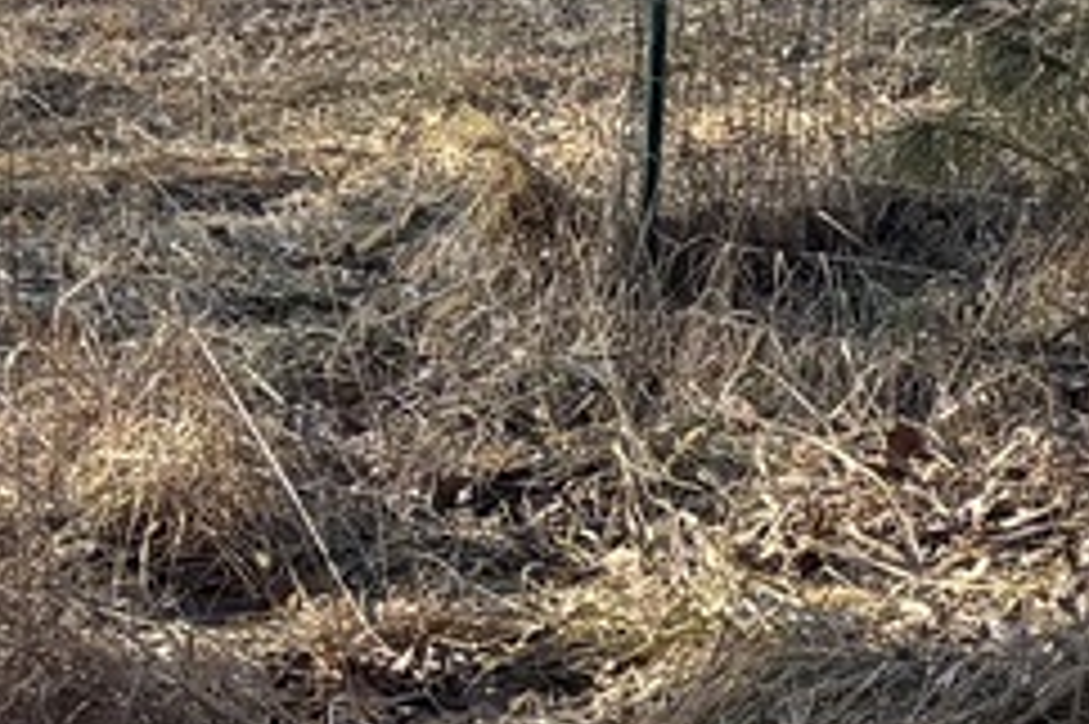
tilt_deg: -6.4
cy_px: -18
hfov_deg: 11.2
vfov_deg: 8.5
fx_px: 4867
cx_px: 2412
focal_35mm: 161
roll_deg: +0.3
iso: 50
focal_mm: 5.96
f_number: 1.6
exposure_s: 1/1263
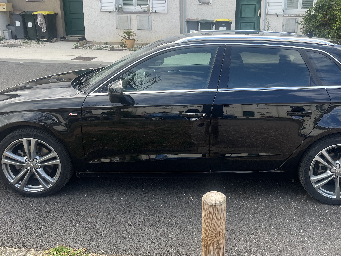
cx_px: 207
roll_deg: -0.6
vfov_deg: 40.5
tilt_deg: -15.5
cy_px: 101
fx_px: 345
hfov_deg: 52.2
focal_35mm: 35
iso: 50
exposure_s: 1/710
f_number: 1.6
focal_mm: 5.1
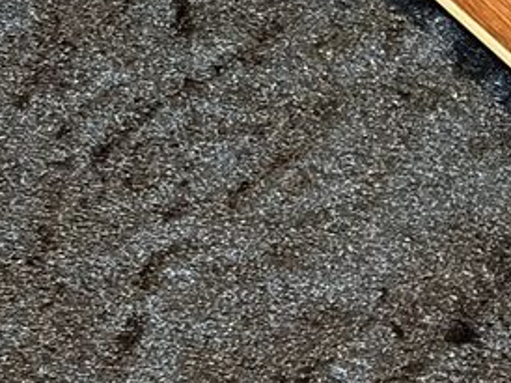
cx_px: 914
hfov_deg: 7.9
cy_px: 121
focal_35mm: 243
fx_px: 3584
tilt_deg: -65.8
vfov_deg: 6.1
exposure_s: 1/40
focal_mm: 5.96
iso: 250
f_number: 1.6
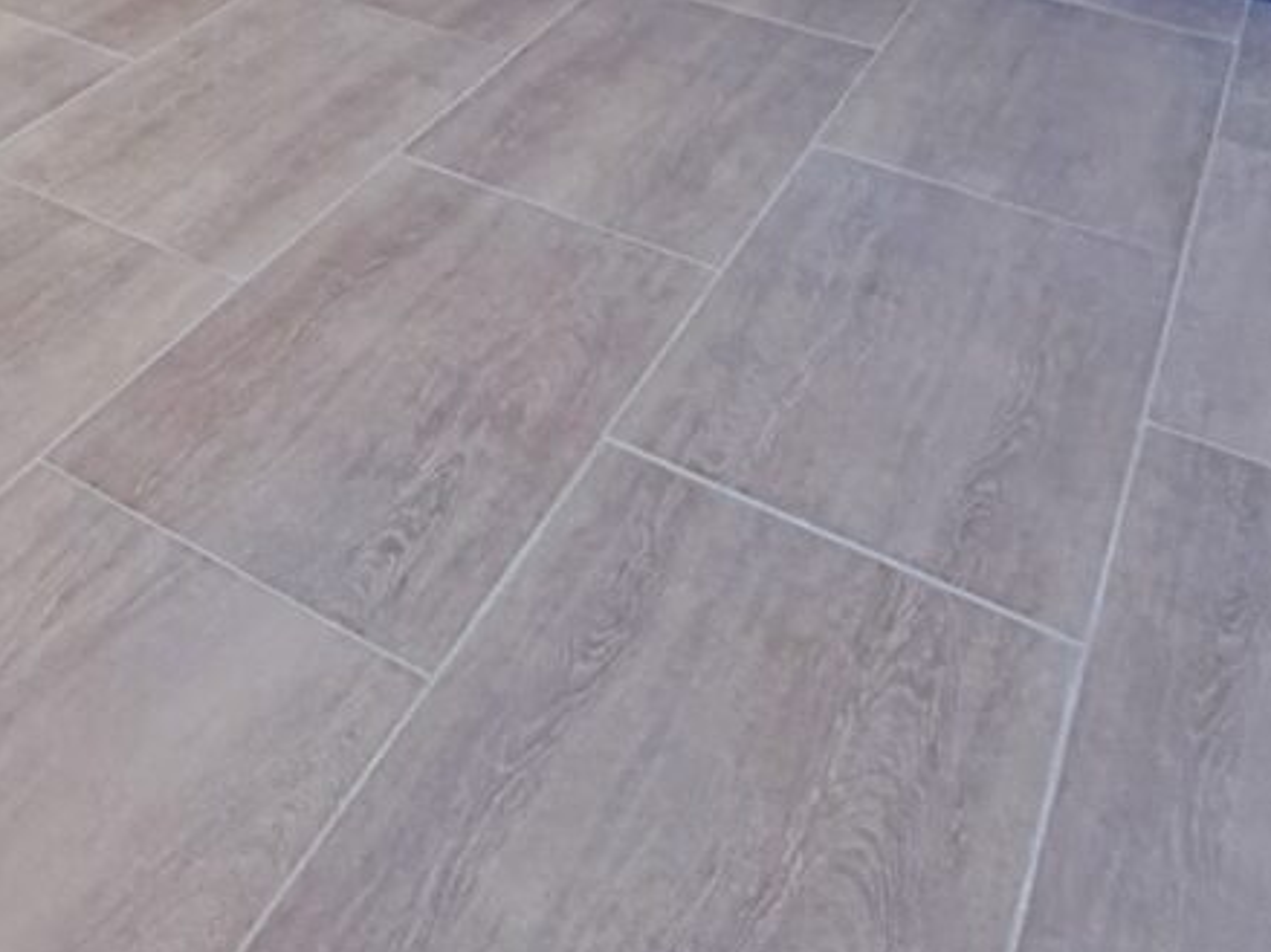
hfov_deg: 33.6
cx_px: -145
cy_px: -515
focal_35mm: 49
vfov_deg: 23.2
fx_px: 1799
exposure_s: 1/94
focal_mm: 2.22
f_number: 2.2
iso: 320
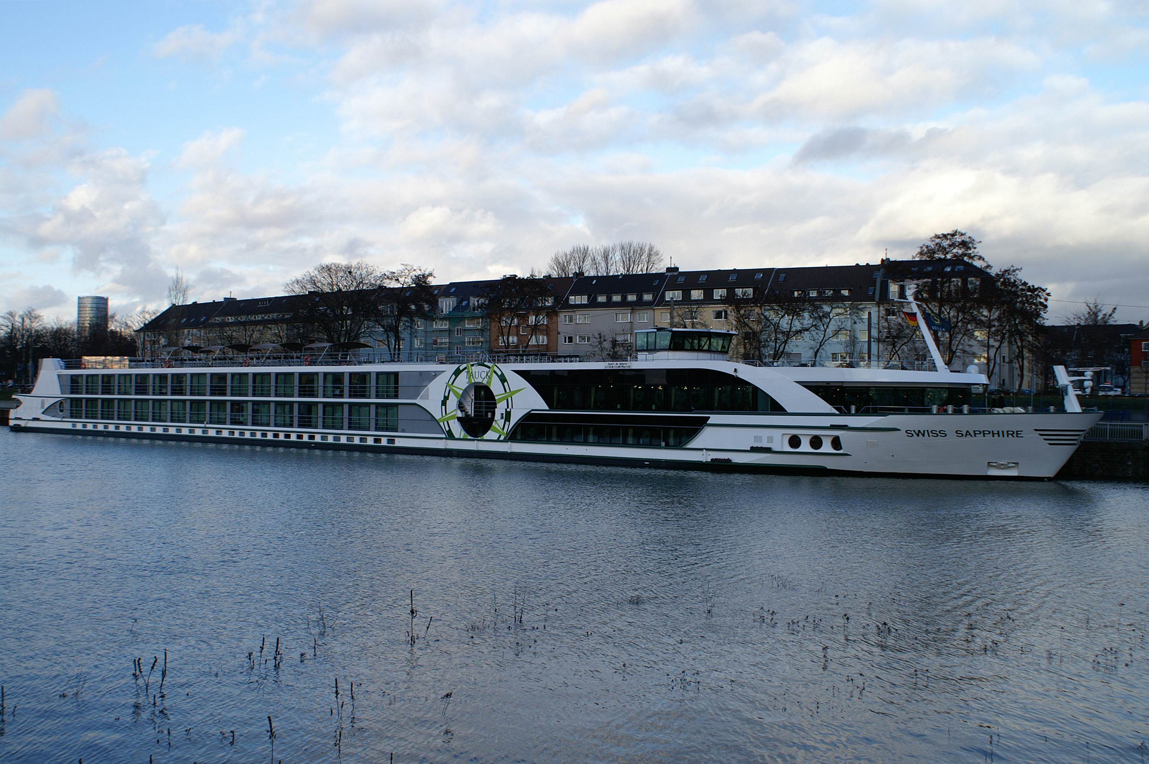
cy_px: 382
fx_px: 1244
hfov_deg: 49.6
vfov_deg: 34.1
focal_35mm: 39
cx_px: 574
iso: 100
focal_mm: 26
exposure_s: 1/250
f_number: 8
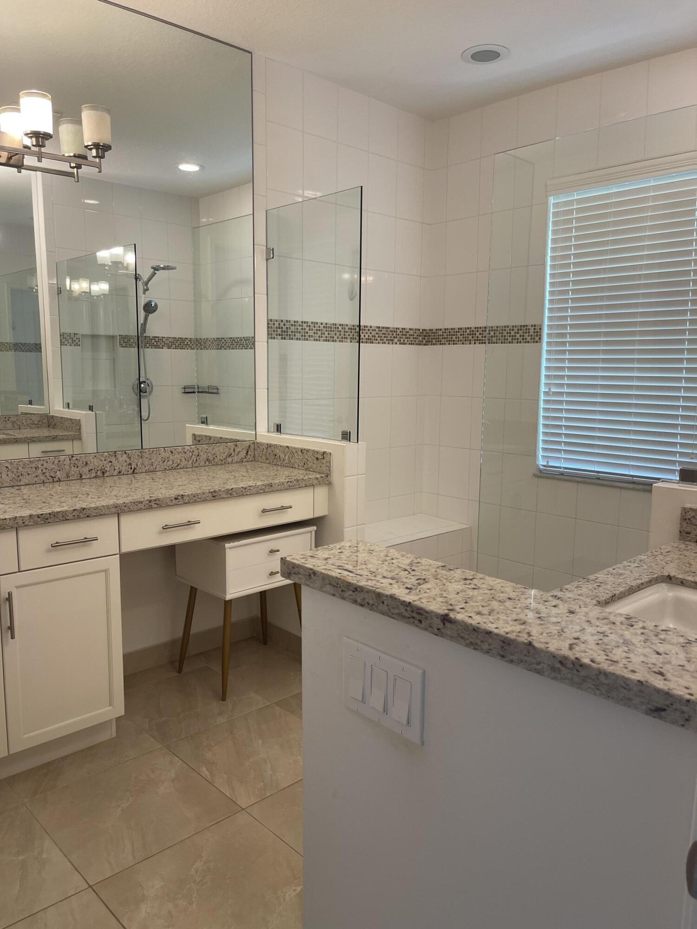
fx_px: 671
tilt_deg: -8.3
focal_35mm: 25
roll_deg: -0.7
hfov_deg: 54.9
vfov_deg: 69.4
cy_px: 464
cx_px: 348
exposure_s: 1/60
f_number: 1.6
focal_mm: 5.1
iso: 80
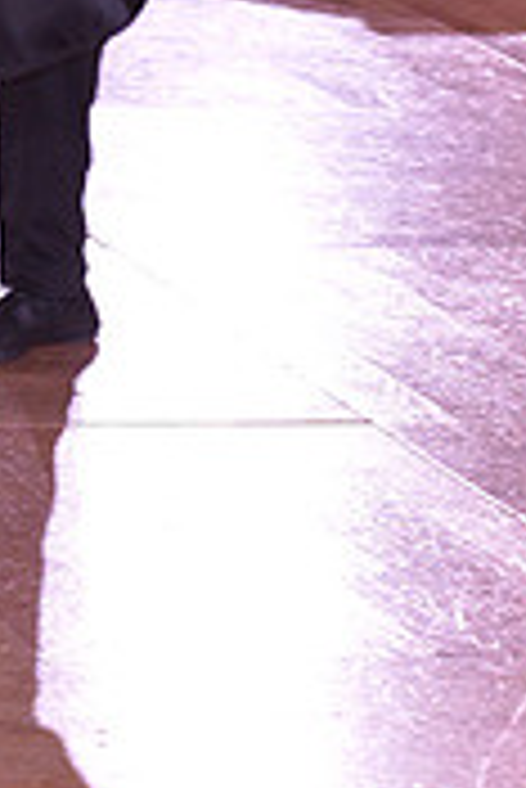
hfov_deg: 3.6
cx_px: 92
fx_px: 8377
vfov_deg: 5.3
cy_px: -288
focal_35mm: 383
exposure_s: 1/250
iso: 2000
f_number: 6.3
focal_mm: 116
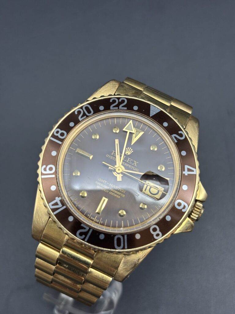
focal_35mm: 52
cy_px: 157
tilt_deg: -72.6
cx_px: 118
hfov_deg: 28.0
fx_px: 471
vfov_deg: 36.8
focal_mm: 5.96
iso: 50
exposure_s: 1/77
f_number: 1.6
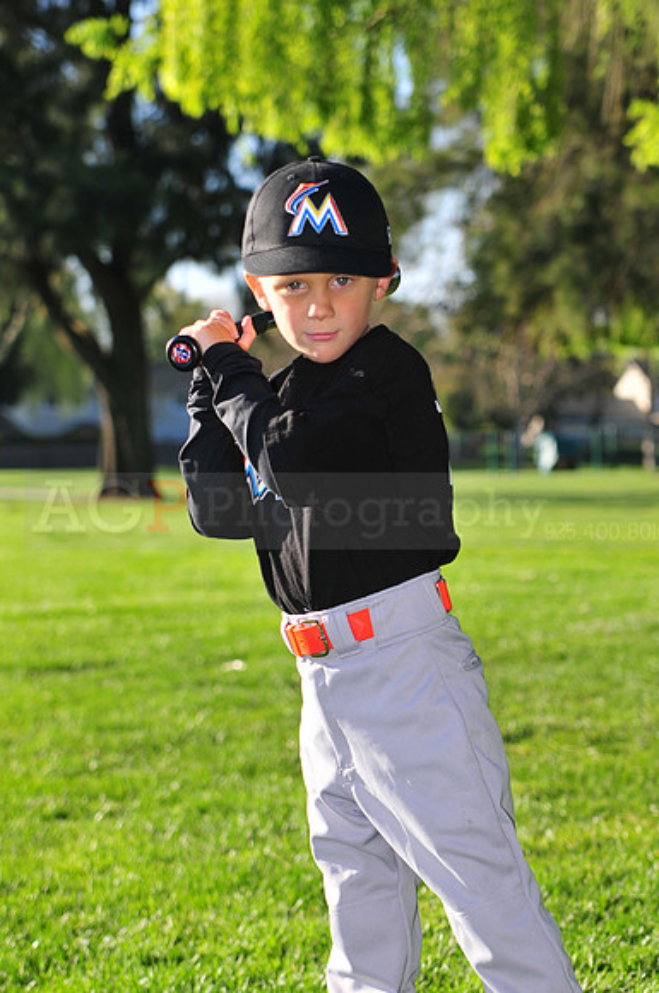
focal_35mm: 112
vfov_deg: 18.2
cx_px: 330
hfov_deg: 12.1
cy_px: 496
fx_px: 3098
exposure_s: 1/640
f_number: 4.5
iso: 200
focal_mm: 75
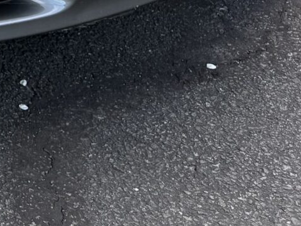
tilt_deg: -15.6
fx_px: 1113
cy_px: -301
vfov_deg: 10.2
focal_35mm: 128
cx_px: -340
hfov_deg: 13.0
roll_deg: -0.4
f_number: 1.78
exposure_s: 1/440
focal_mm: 6.76
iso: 80
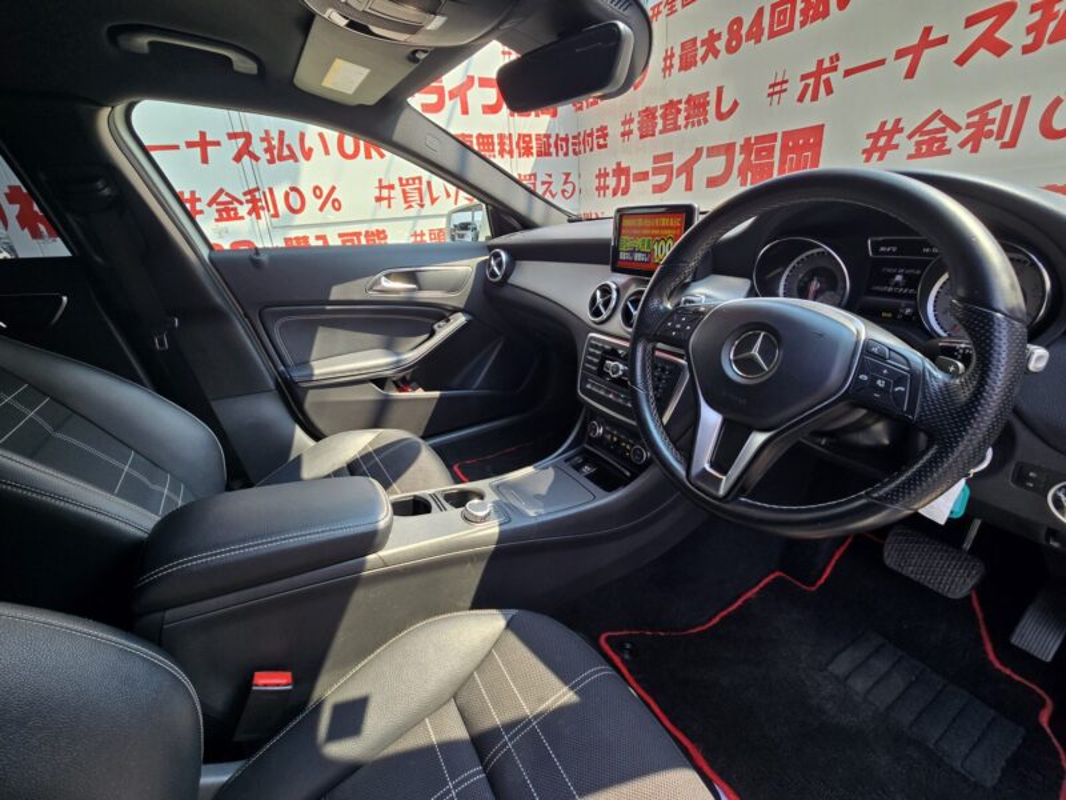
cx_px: 533
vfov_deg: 89.9
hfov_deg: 106.2
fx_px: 400
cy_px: 400
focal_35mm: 13
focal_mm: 2.2
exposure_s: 1/207
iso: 50
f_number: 2.2
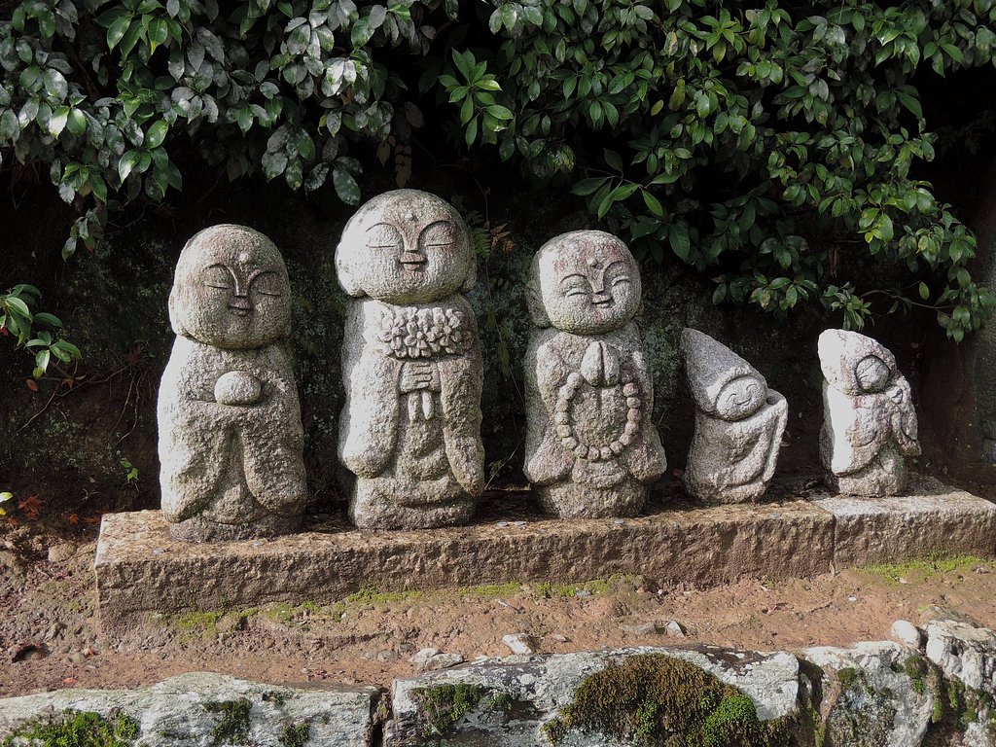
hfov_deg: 38.2
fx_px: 1439
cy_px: 374
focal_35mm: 50
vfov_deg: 29.1
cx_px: 498
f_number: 4
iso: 80
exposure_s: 1/125
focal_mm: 10.7
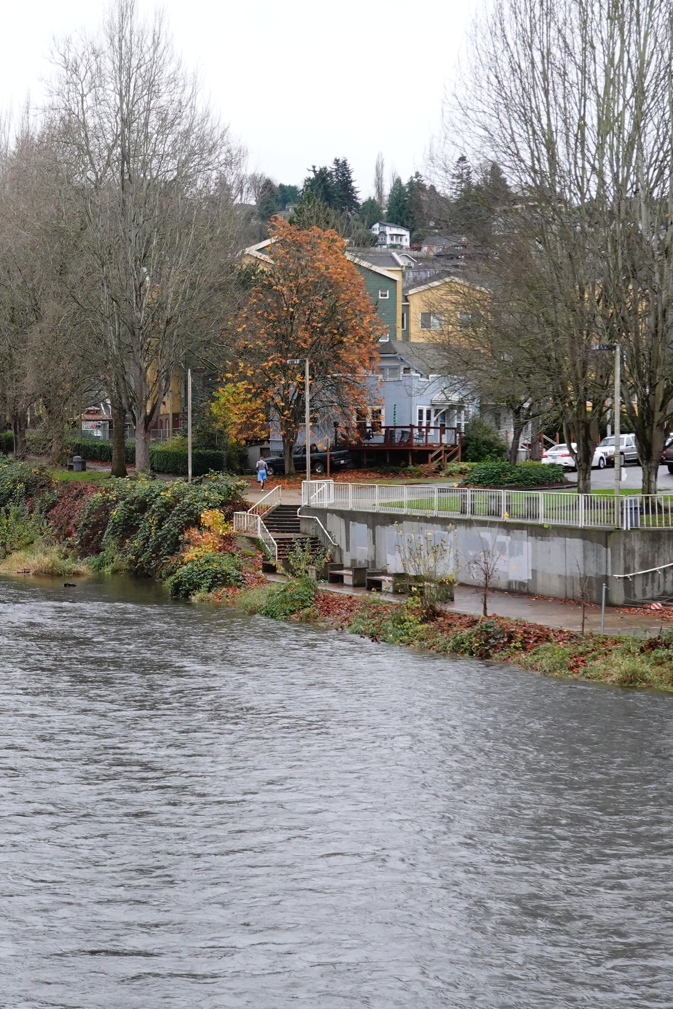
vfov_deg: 21.9
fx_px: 2607
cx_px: 47
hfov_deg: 14.5
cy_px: 468
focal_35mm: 93
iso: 640
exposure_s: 1/60
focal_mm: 19.43
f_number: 5.6
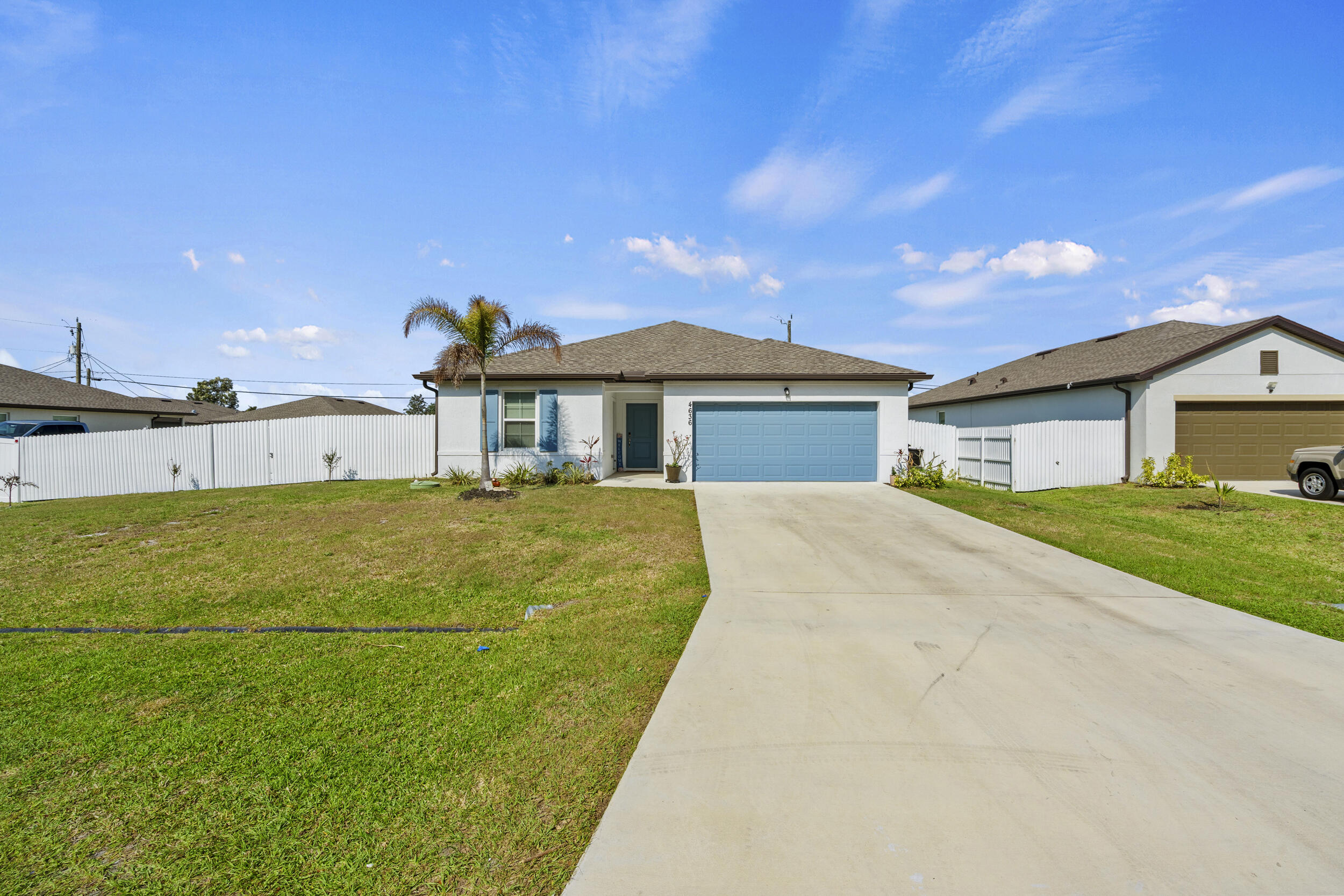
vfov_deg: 73.8
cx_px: 672
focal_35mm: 16
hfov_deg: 96.7
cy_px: 448
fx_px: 597
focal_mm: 16
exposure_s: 1/400
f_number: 10
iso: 400
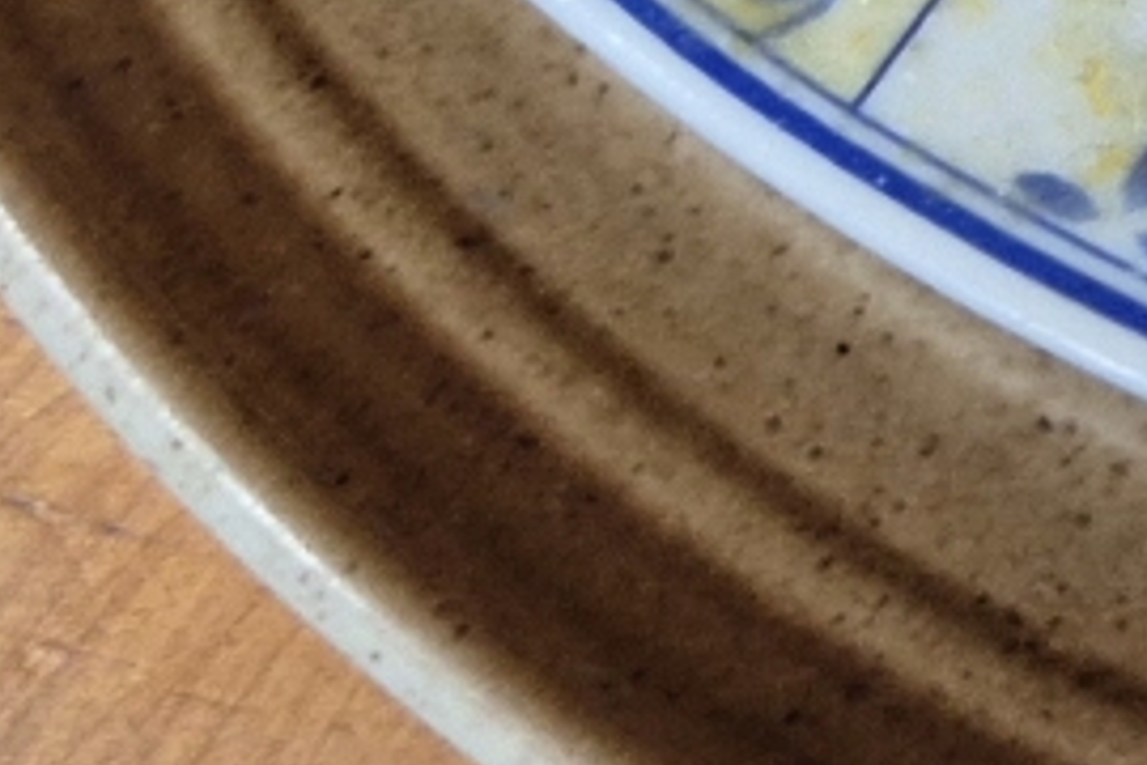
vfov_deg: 6.9
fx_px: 5639
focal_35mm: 177
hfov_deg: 11.2
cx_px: 1644
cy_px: -1560
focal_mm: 5.4
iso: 320
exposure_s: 1/100
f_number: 1.8
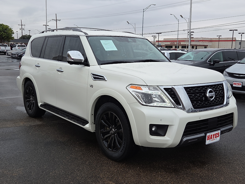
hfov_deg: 47.9
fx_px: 276
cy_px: 92
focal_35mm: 39
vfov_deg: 36.8
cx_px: 122
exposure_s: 1/1111
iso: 76
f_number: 1.8
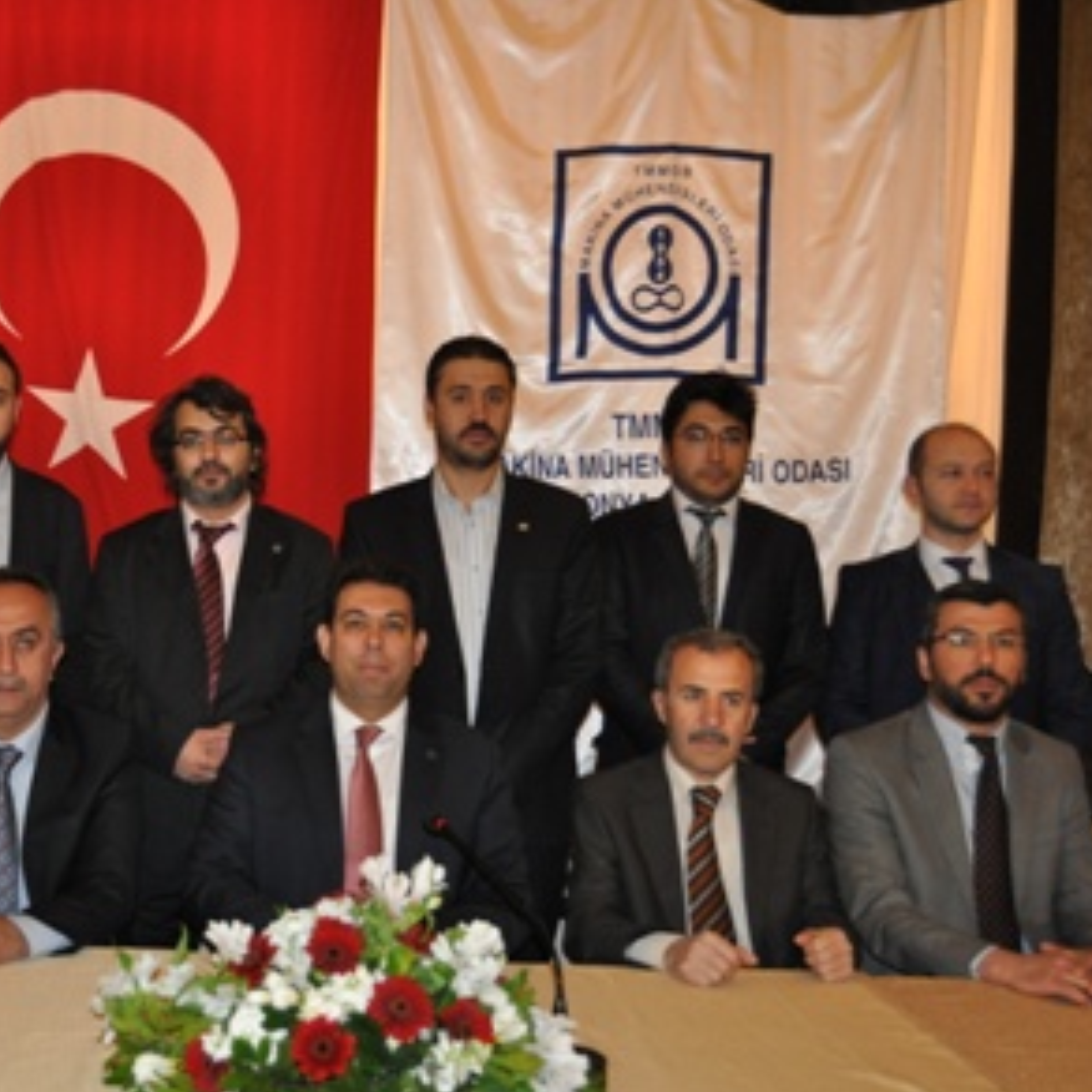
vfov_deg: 39.2
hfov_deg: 38.1
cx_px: 269
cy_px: 553
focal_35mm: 43
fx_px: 1535
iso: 800
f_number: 3.5
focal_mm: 22
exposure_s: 1/60
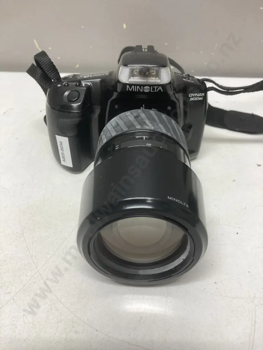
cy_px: 175
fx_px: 284
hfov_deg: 49.7
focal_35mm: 28
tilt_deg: -39.2
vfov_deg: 63.4
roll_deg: -3.9
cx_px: 132
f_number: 1.8
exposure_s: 1/50
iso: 80
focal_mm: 3.99
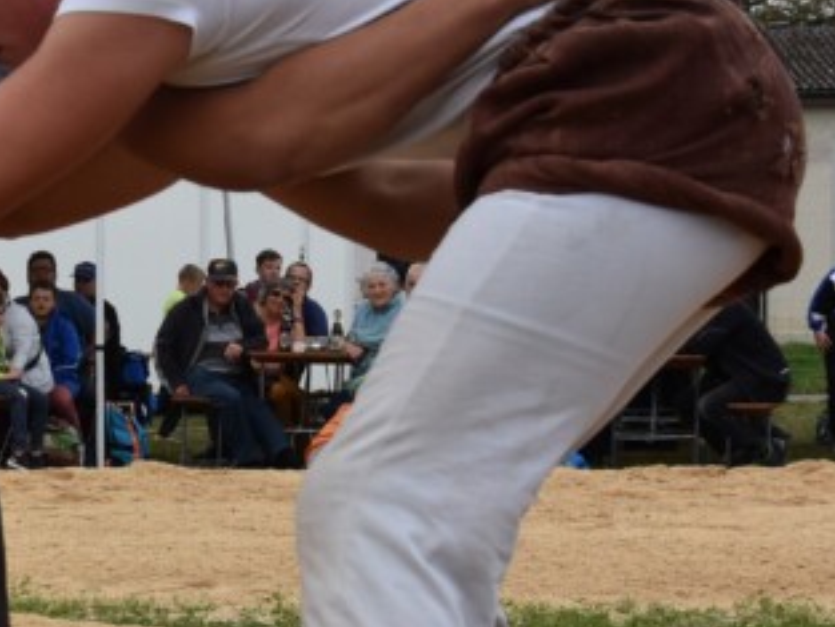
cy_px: 432
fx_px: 3137
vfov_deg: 11.4
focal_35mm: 130
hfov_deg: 15.0
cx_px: 67
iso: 450
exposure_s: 1/500
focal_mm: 34
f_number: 8
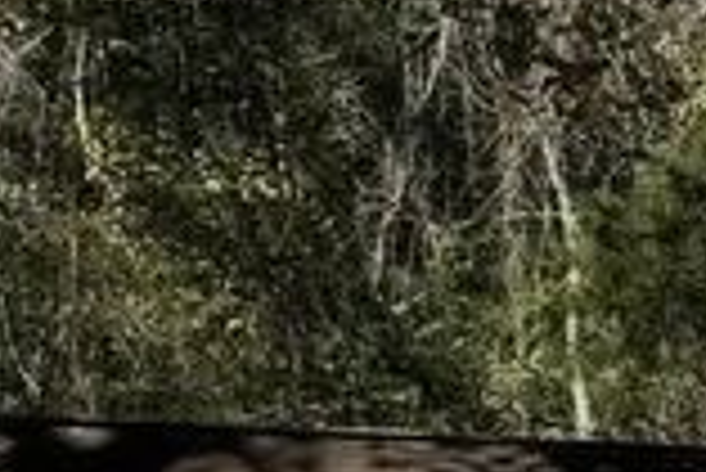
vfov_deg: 6.2
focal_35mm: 217
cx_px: 881
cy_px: 987
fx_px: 4259
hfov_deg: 9.3
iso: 80
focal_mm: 6.76
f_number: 1.78
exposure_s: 1/2506
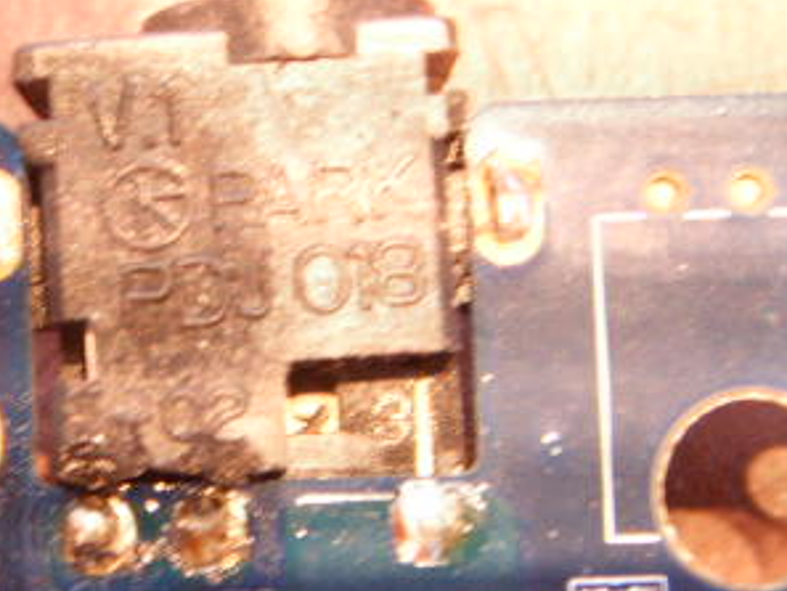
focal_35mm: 84
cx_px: 201
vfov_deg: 17.6
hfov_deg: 23.1
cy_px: 307
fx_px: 1911
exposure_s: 1/8
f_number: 3.5
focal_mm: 6.6
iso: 152
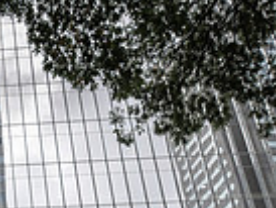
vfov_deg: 23.7
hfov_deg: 28.6
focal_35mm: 57
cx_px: -68
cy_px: 241
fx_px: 455
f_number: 4.5
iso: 64
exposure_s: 1/400
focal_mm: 14
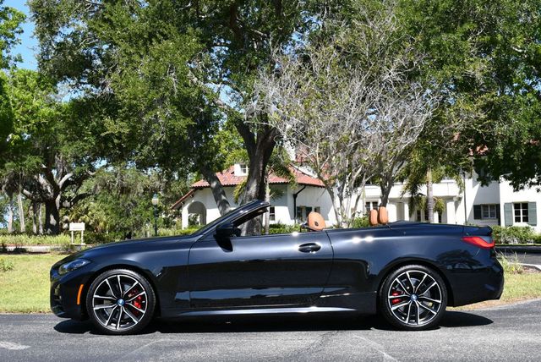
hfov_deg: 41.1
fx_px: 722
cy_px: 181
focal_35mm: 48
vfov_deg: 28.1
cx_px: 270
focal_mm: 24
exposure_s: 1/250
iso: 140
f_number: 8
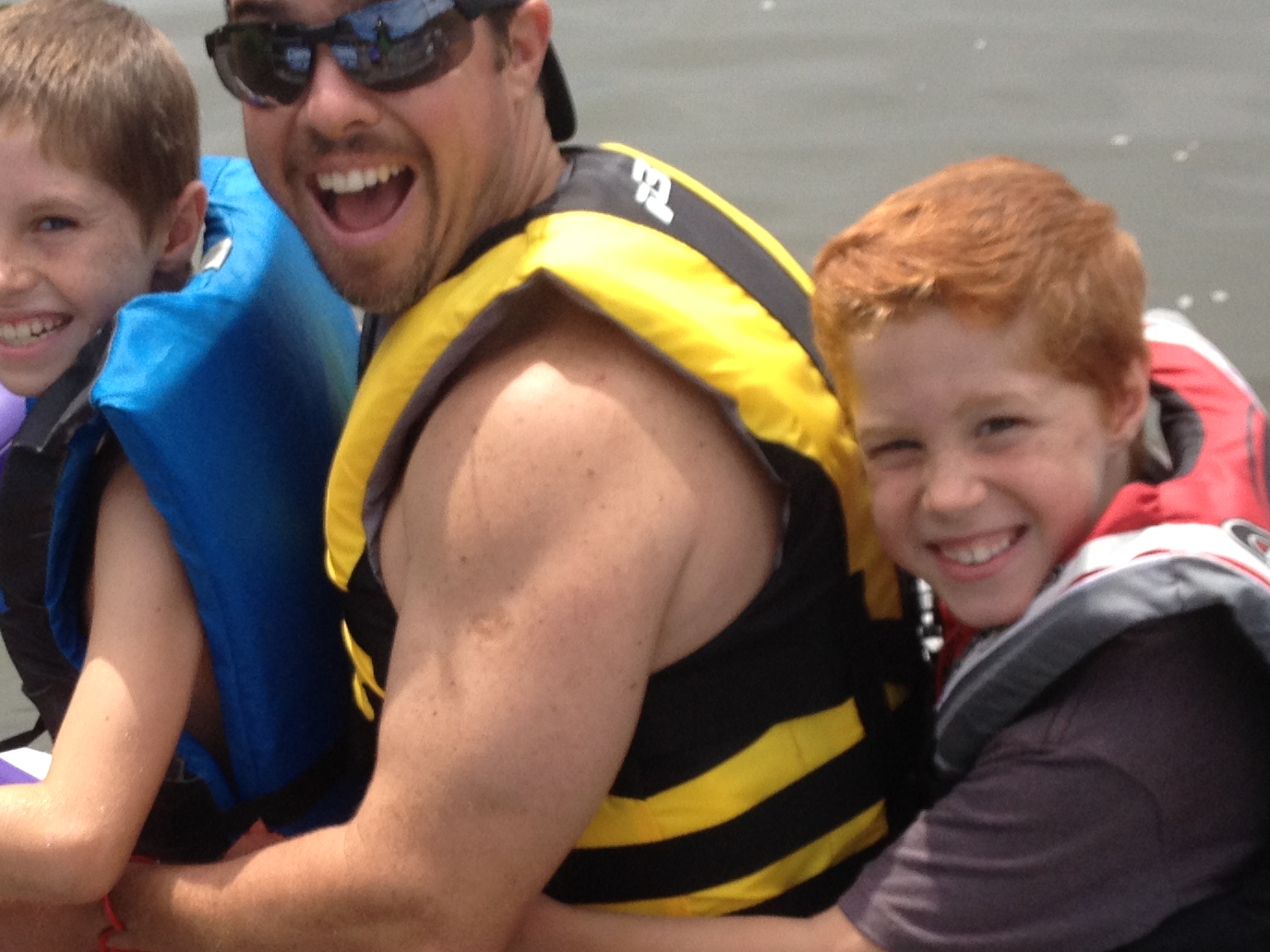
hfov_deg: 23.5
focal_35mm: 83
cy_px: 667
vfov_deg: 17.7
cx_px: 541
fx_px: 3045
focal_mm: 4.28
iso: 64
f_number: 2.4
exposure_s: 1/874
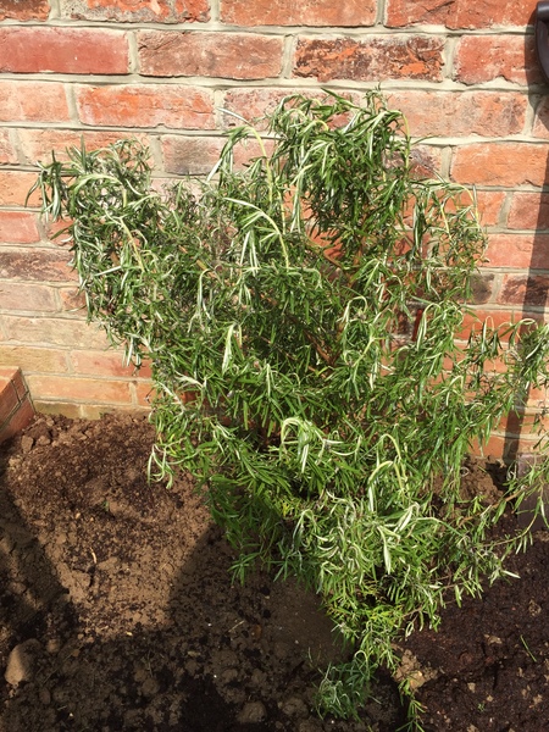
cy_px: 366
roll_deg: +0.6
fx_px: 613
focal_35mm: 29
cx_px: 274
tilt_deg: -36.3
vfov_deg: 61.7
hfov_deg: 48.2
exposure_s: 1/1319
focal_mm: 4.15
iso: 32
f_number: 2.2
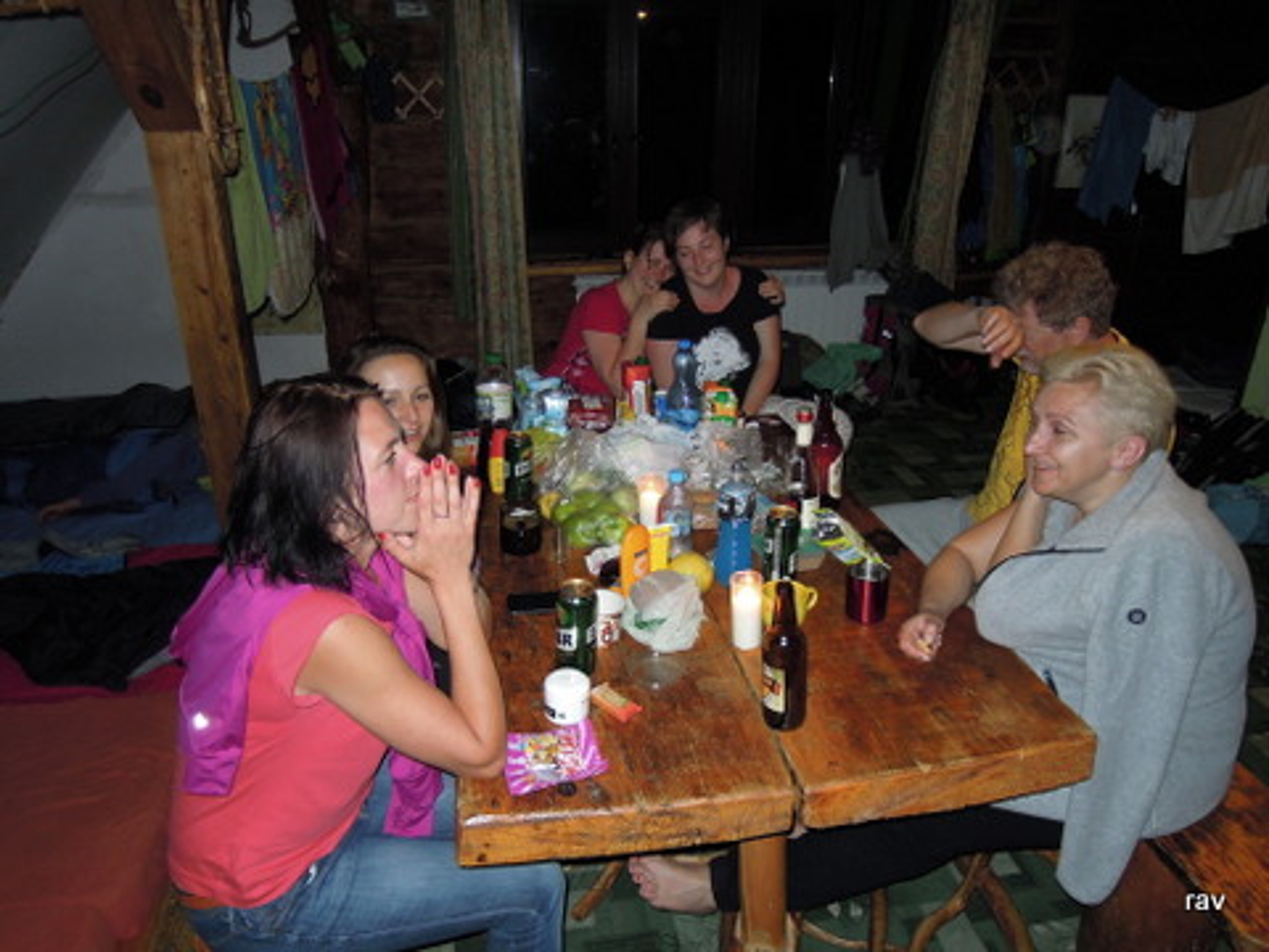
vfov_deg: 56.8
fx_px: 880
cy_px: 476
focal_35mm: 24
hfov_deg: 71.6
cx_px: 634
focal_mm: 4.3
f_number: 2
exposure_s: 1/30
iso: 200
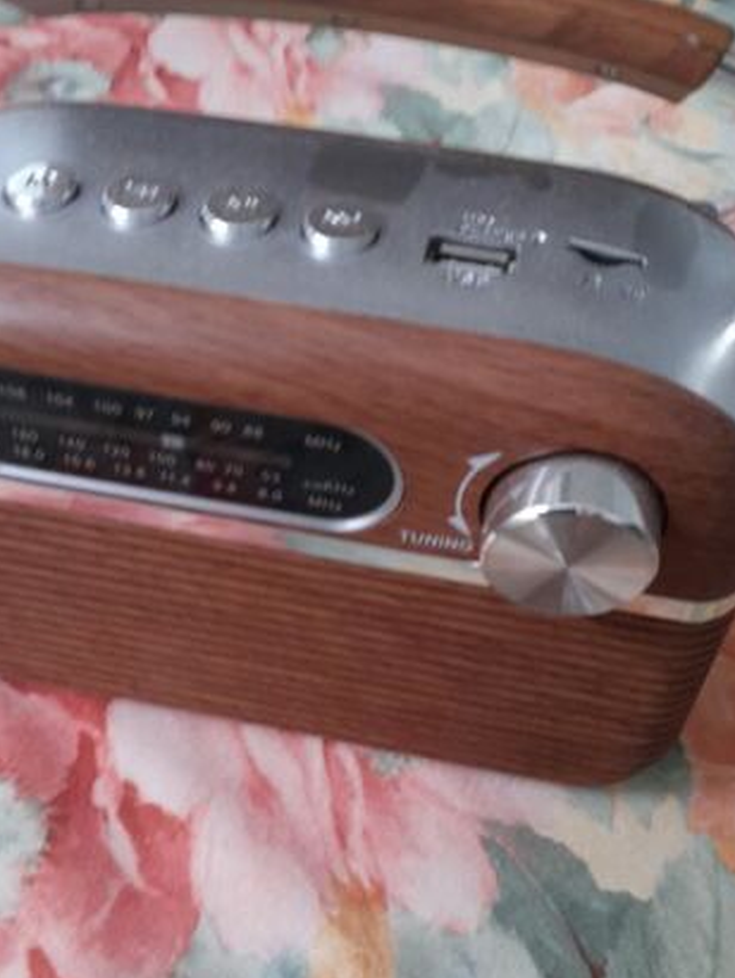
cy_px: 682
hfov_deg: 36.7
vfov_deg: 46.8
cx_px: 286
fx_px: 1103
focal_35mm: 39
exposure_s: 1/50
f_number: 2
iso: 250
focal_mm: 4.6
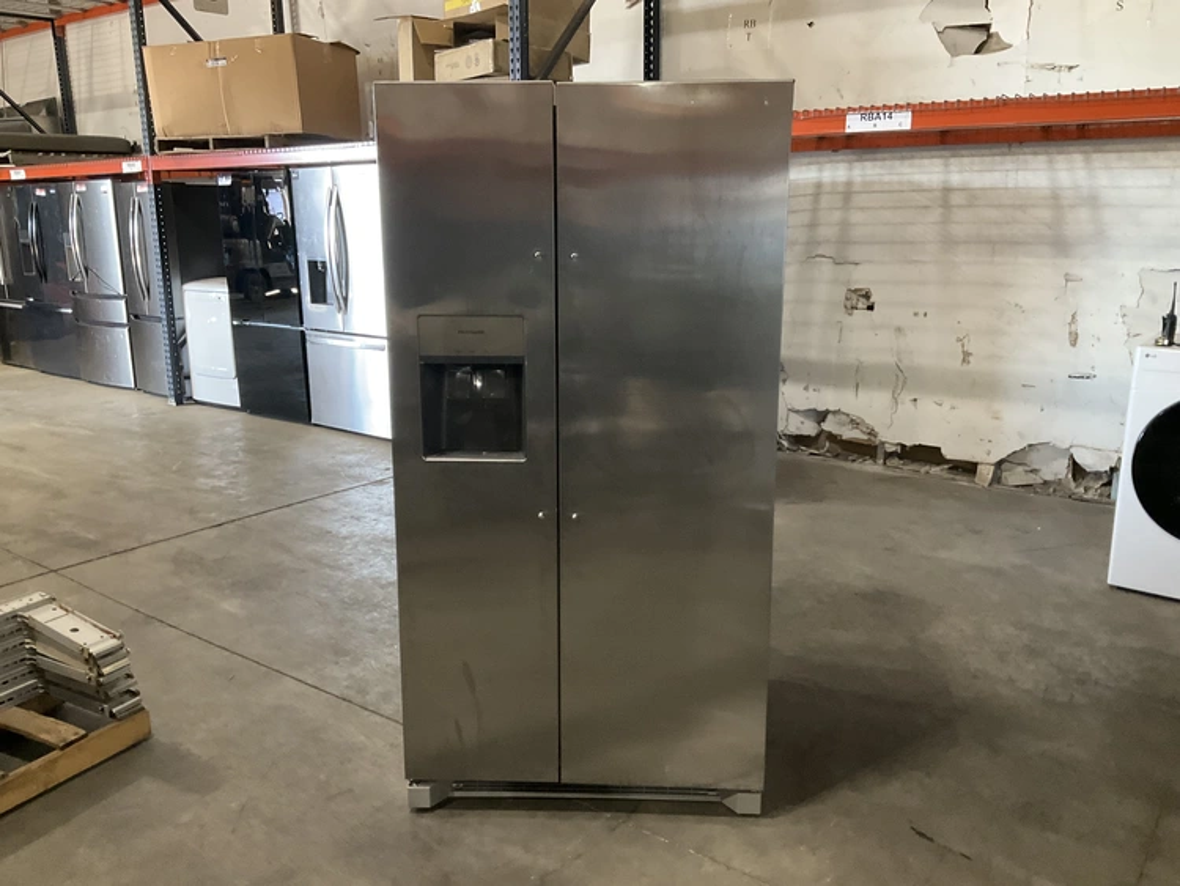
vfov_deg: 48.3
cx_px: 590
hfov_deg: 61.6
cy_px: 443
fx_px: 989
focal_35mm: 29
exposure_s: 1/54
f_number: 1.8
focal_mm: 3
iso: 320
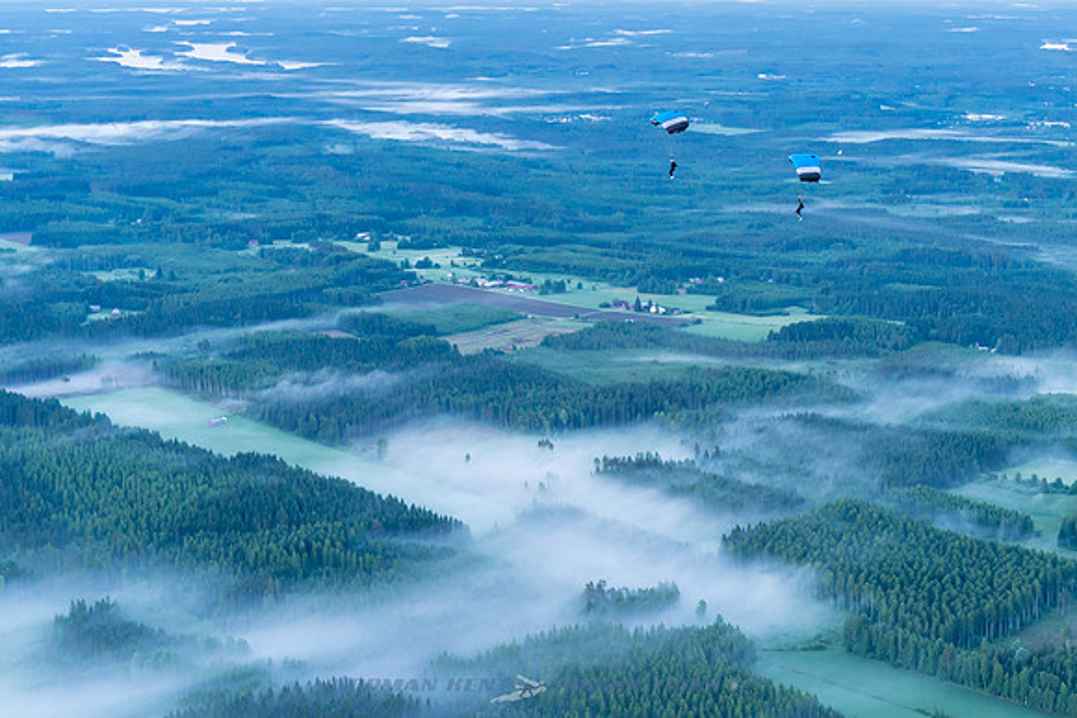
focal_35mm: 68
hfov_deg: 29.2
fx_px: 2047
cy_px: 238
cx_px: 728
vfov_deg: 19.8
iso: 1000
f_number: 2.8
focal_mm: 46
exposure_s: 1/2000
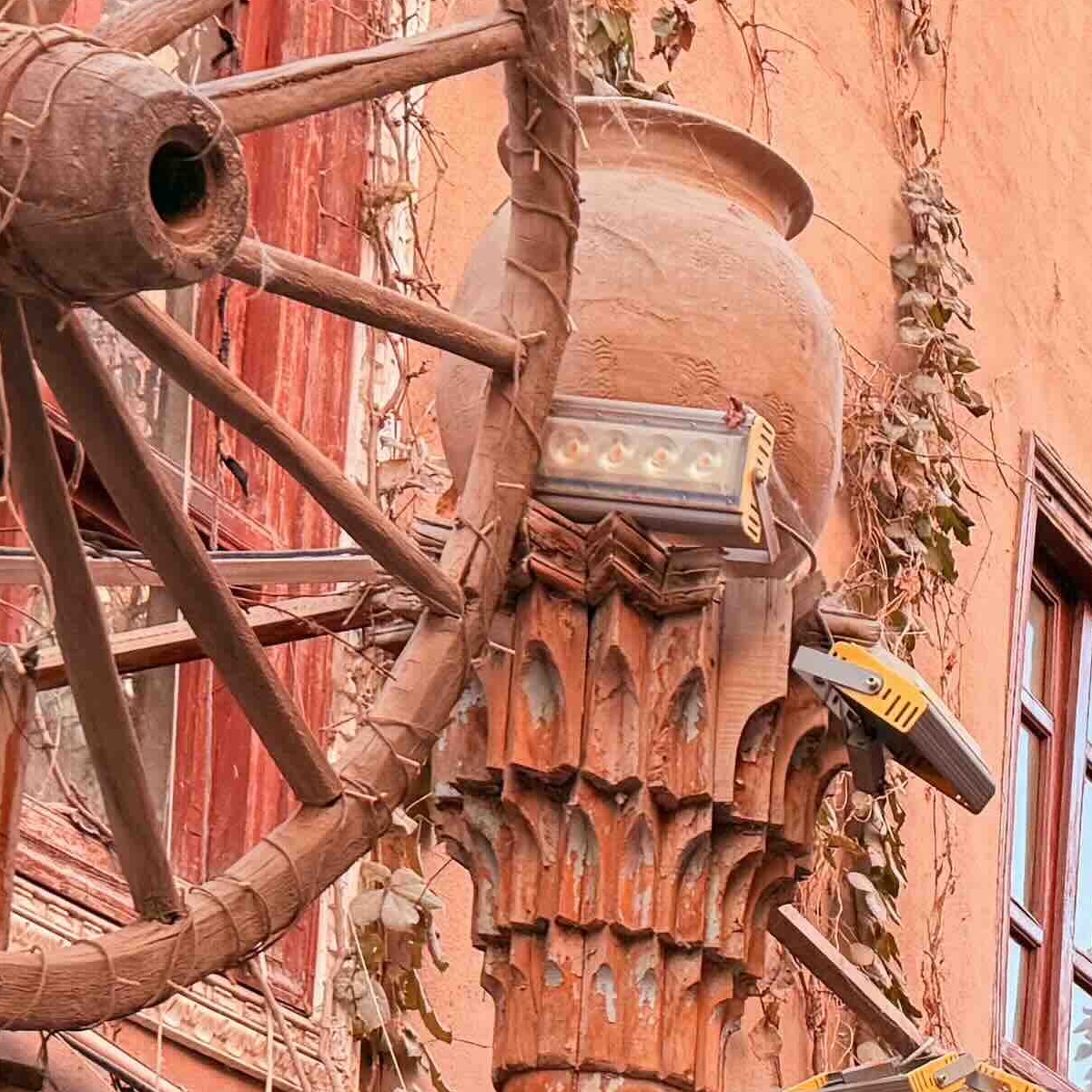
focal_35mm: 101
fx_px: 3605
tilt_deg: +6.6
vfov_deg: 15.5
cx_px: 1971
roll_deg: -0.3
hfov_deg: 15.0
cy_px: 1754
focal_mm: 6.76
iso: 100
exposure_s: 1/430
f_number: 1.78
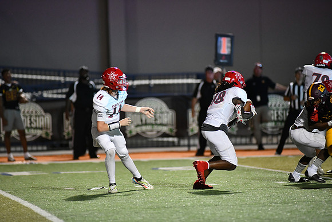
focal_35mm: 300
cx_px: 166
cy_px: 111
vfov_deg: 4.6
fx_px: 2767
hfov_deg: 6.9
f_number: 2.8
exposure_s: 1/1000
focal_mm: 300
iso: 4000
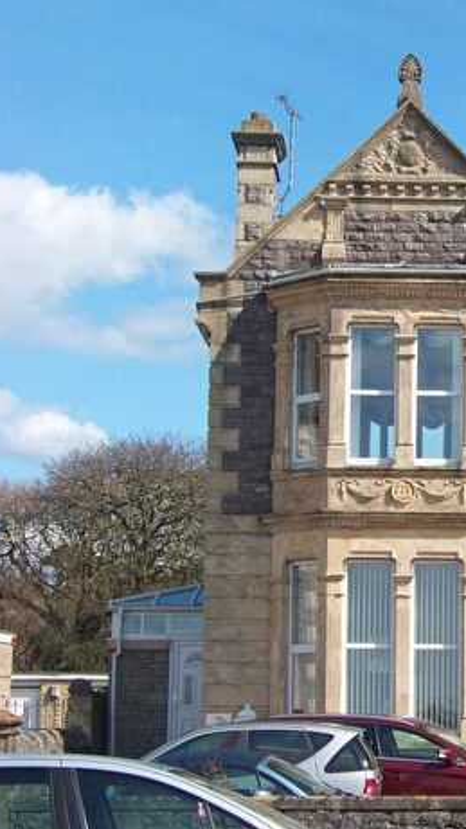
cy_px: 438
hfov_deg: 12.8
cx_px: 612
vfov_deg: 23.4
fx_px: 2001
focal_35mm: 91
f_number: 4.5
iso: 66
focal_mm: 9.36
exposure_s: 1/500
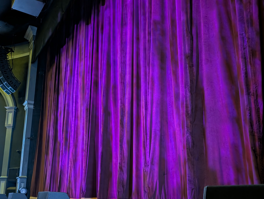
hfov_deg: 52.5
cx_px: 137
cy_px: 143
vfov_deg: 39.9
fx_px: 267
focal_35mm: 35
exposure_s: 1/17.1
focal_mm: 6.9
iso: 523
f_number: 1.68
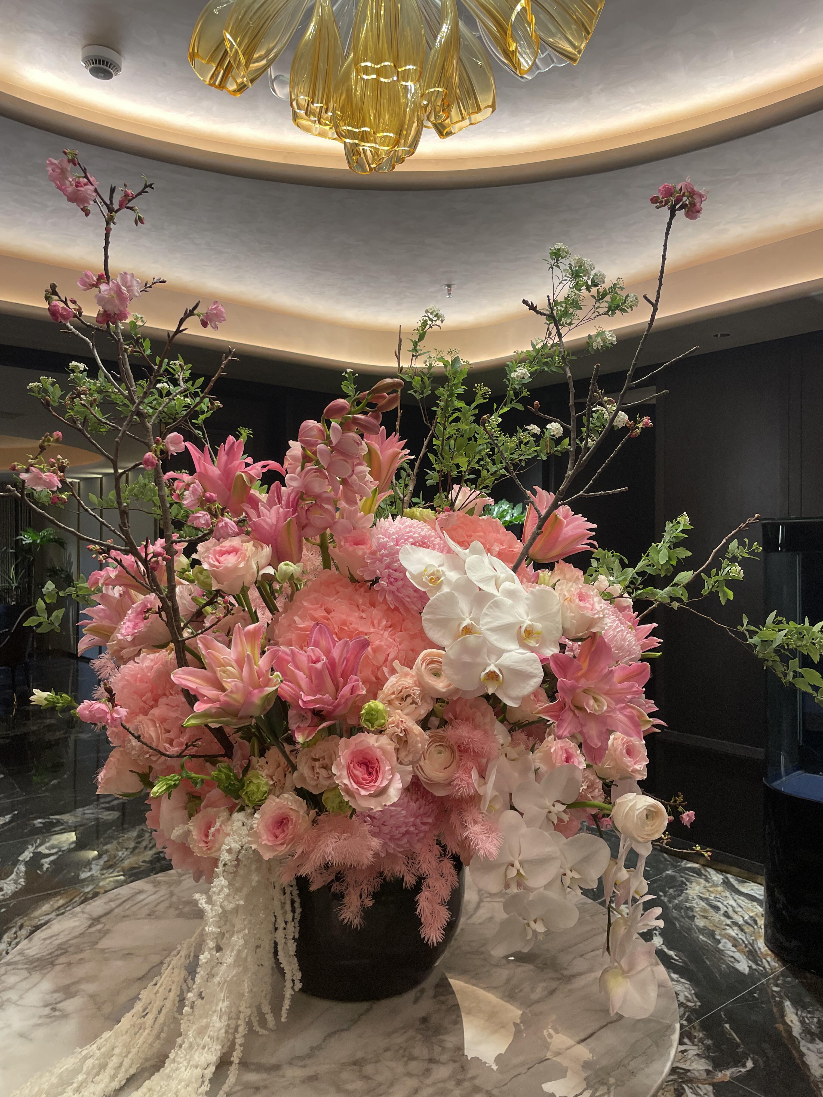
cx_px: 412
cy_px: 548
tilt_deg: +0.3
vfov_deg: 67.3
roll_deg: +0.3
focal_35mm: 26
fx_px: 824
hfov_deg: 53.1
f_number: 1.6
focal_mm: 4.2
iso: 80
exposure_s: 1/100
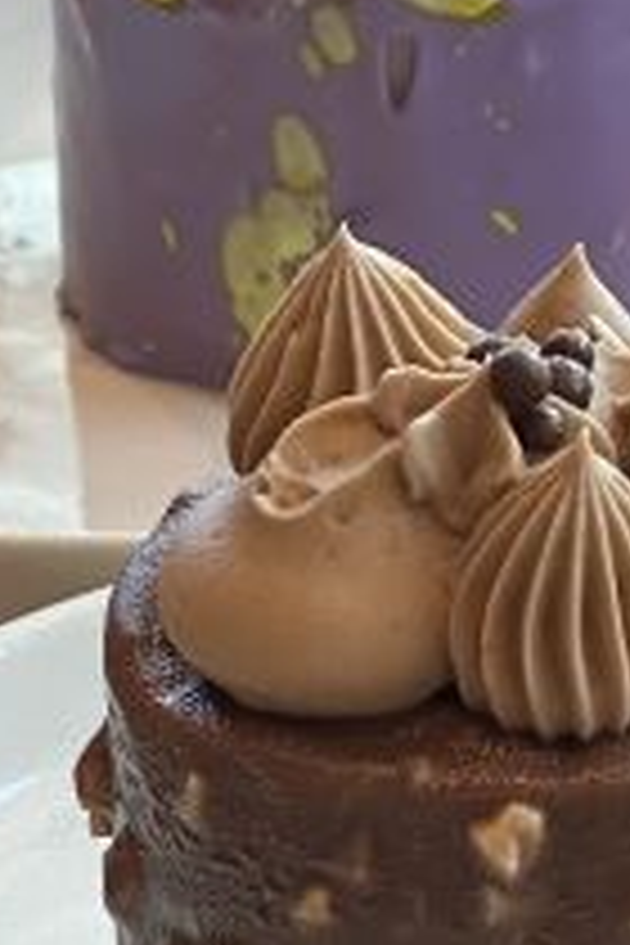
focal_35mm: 229
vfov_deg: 9.0
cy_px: 225
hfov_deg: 5.9
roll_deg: +0.4
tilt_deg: -25.5
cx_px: 886
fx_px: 6011
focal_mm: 9
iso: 200
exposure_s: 1/50
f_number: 2.8
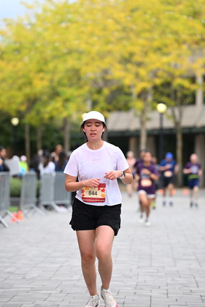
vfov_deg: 11.7
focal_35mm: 175
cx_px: 97
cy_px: 146
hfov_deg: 7.9
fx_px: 1493
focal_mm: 135
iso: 640
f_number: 2.8
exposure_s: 1/2000
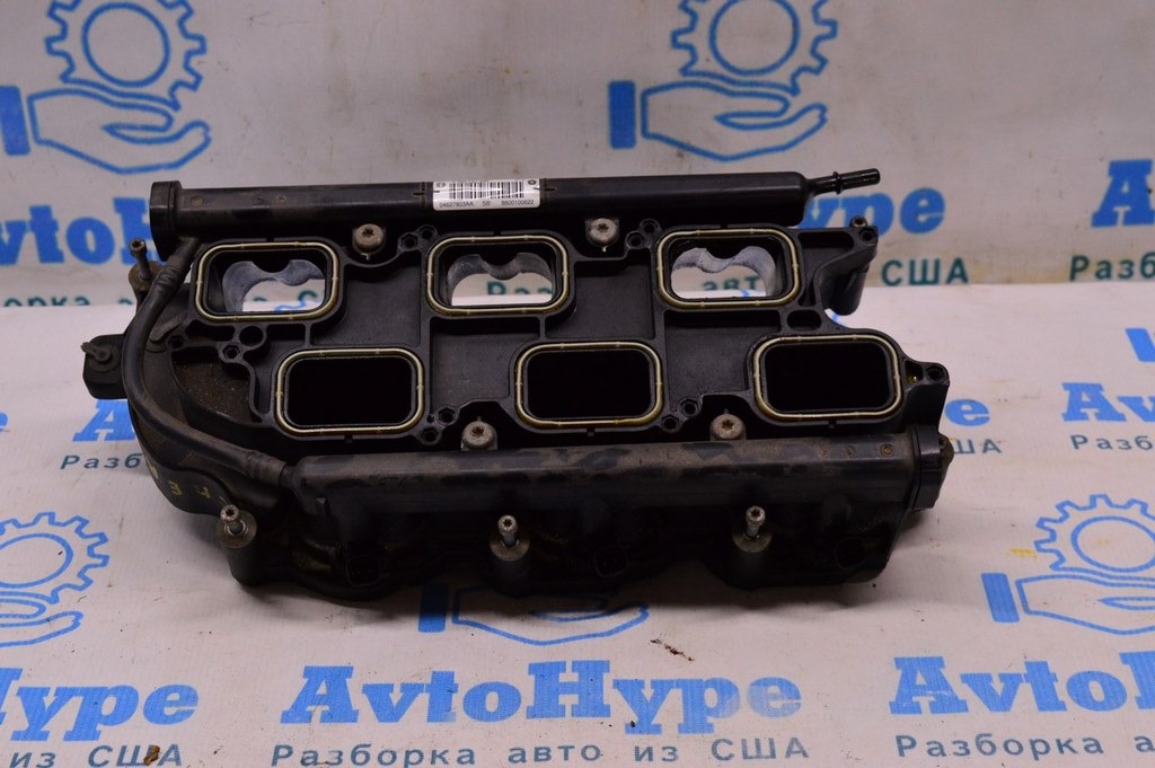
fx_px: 1827
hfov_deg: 35.1
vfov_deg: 23.7
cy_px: 384
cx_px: 578
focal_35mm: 57
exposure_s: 1/125
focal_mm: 38
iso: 1600
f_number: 8
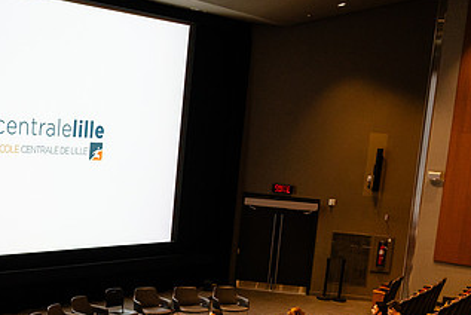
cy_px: 244
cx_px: 187
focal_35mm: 64
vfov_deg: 21.1
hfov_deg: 31.3
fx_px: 838
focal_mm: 35
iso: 4000
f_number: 2.8
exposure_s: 1/250
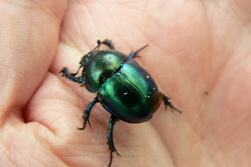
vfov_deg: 20.0
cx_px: 125
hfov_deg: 29.7
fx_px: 474
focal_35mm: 68
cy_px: 87
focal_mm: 10.7
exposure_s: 1/60
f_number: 2.8
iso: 200
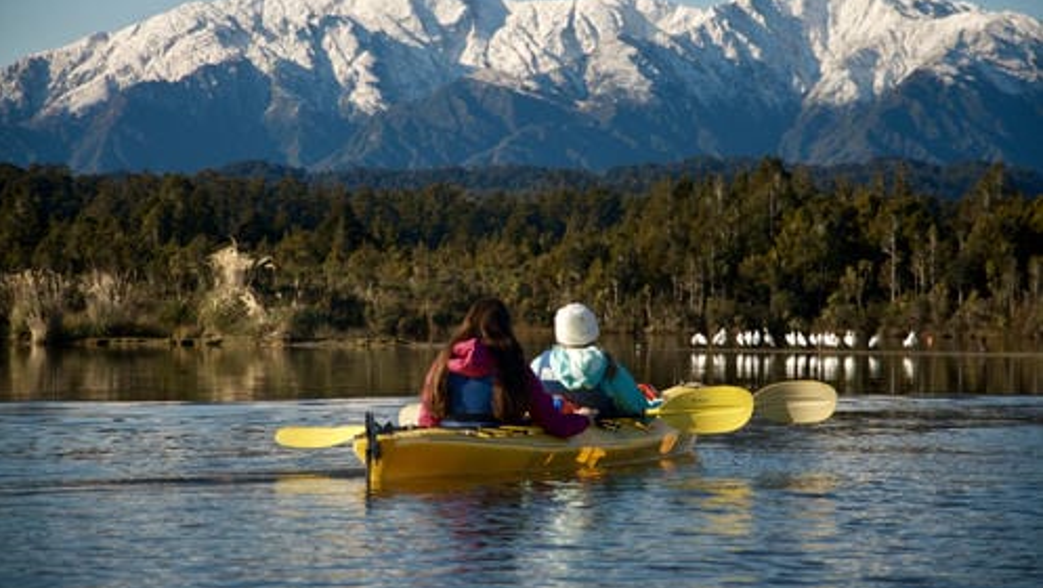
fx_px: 4580
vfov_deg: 7.3
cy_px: 261
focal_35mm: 166
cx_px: 520
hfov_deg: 13.0
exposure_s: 1/320
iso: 200
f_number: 5.6
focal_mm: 105
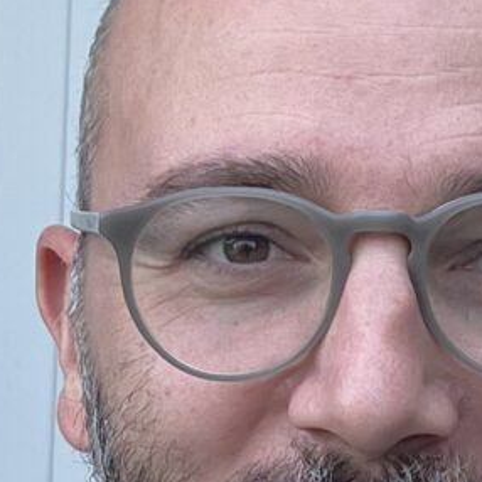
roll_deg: -0.9
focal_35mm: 206
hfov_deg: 8.5
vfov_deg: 8.5
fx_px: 3245
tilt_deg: -3.3
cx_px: 462
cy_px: 334
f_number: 1.5
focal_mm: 5.7
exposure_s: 1/302
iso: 50
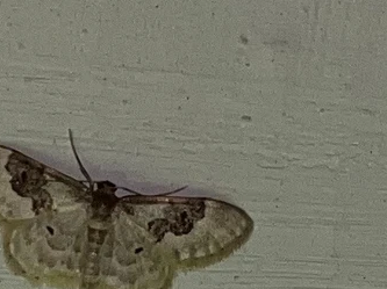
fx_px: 558
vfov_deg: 28.5
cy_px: 228
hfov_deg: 37.5
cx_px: 108
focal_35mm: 50
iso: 32
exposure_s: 1/82
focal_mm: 5.1
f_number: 1.6
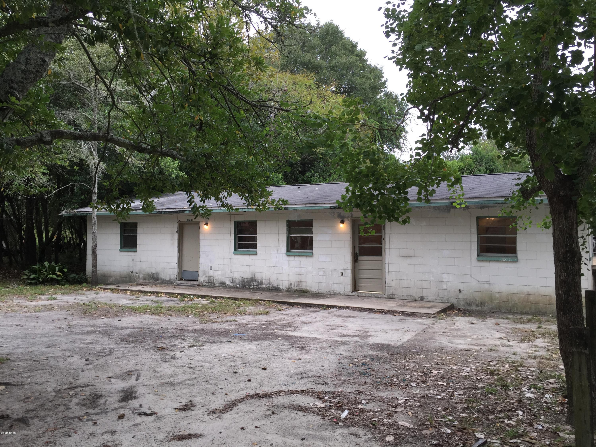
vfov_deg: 48.2
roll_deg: -1.2
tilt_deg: +2.7
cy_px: 224
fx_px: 499
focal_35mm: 29
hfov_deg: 61.7
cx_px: 298
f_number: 2.2
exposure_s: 1/121
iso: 32
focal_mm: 4.15
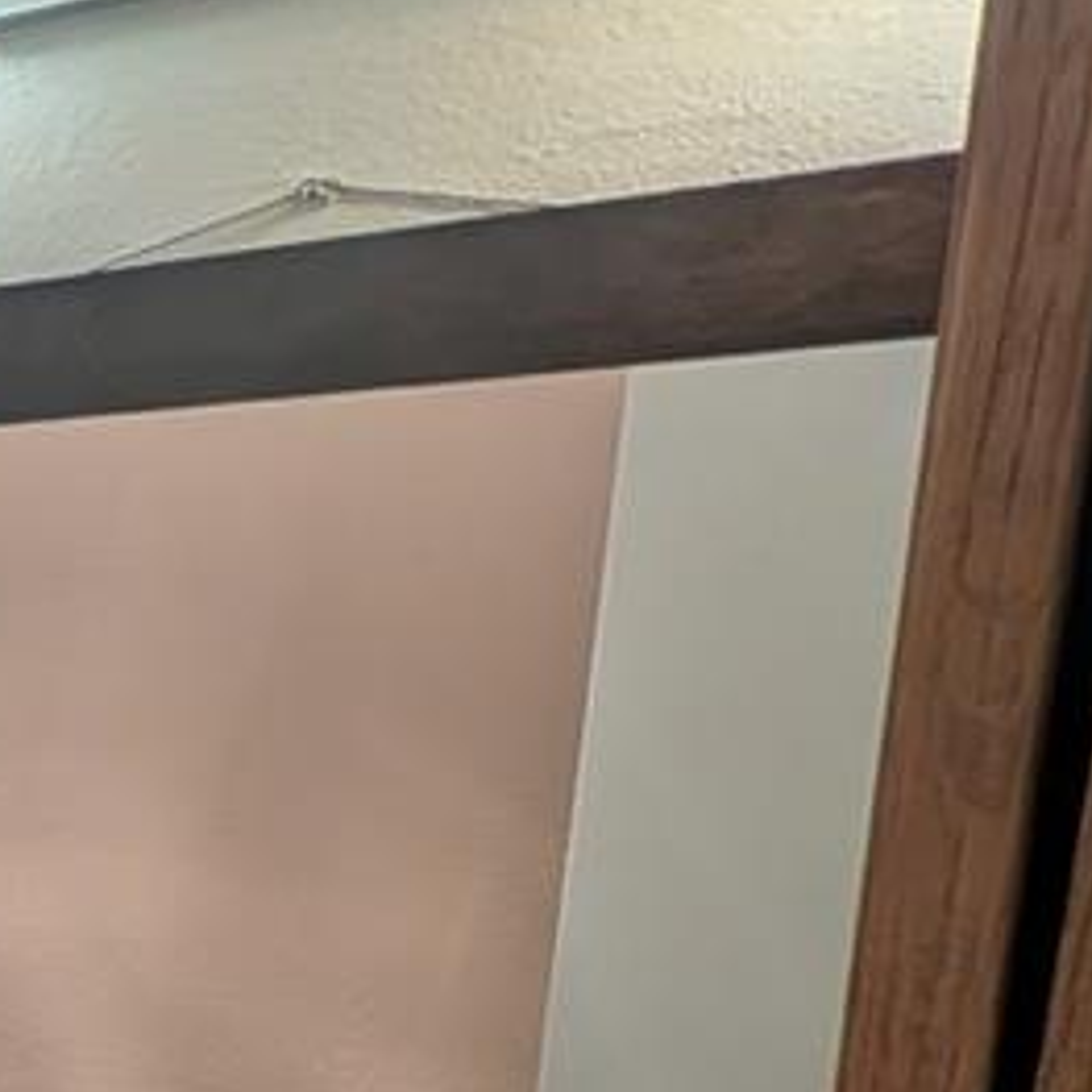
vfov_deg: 28.2
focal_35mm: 58
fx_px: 2070
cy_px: 1021
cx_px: -1333
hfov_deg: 16.7
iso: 48
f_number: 1.7
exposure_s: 1/176
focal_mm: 2.02
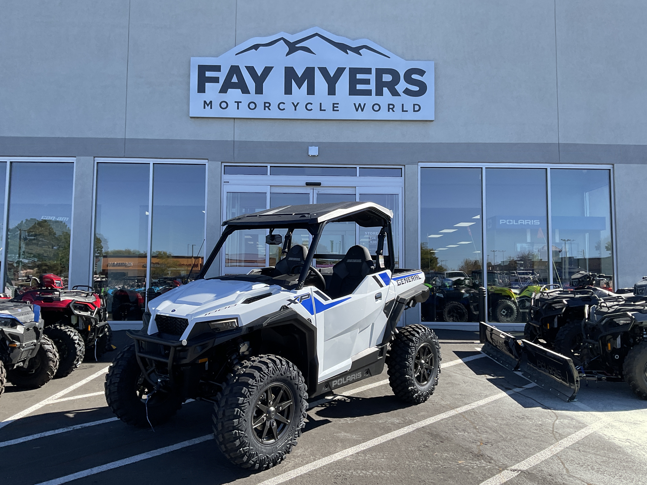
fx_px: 542
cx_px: 324
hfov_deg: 61.7
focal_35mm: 29
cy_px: 242
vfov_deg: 48.2
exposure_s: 1/657
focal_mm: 3
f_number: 1.8
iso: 16
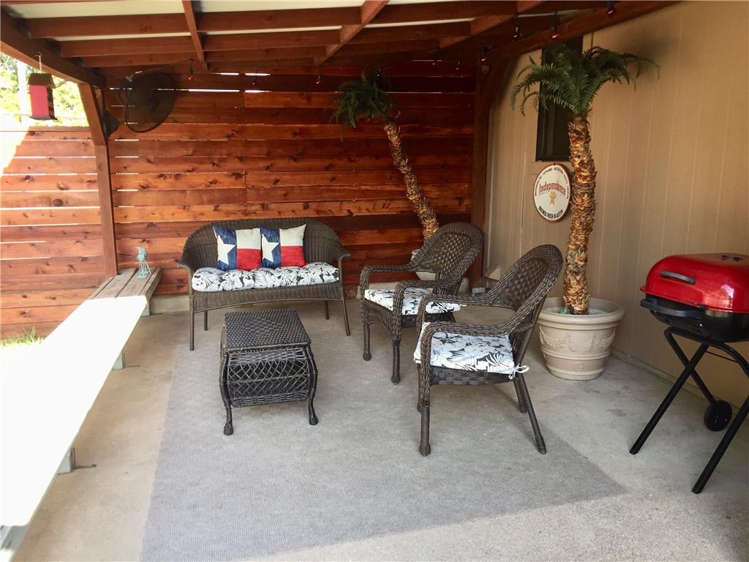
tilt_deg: -9.8
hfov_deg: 61.7
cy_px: 281
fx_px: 627
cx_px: 374
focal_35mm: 29
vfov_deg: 48.2
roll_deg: -0.4
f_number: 2.2
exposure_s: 1/120
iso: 40
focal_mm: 4.15
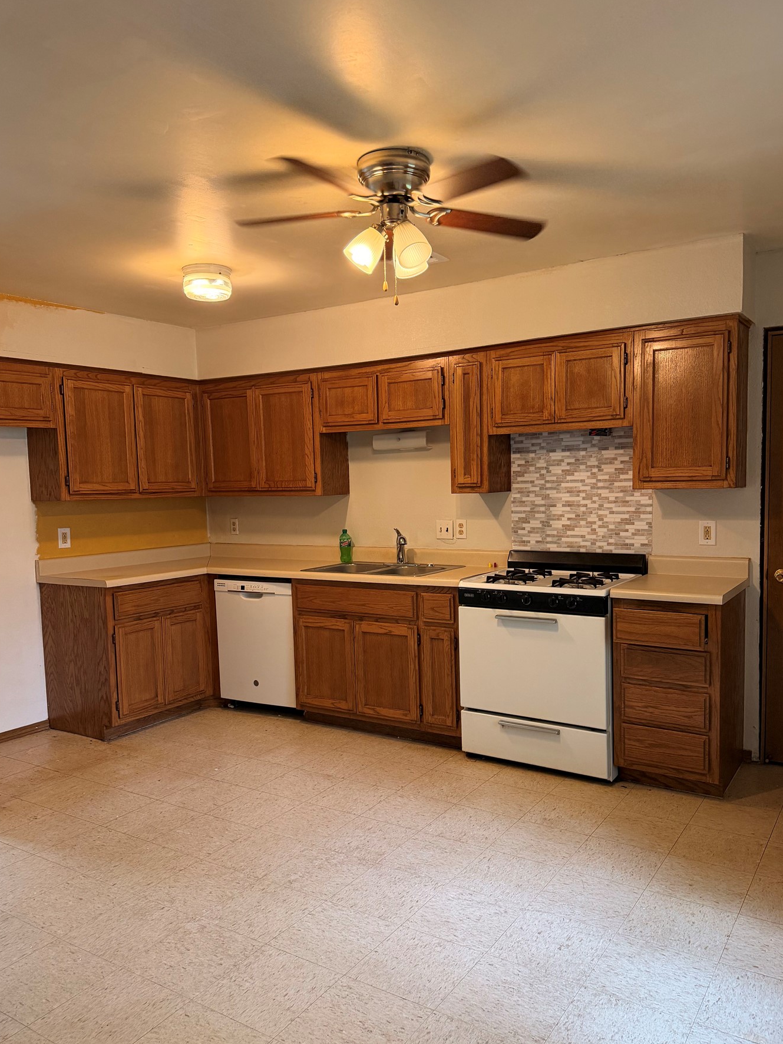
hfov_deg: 53.0
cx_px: 407
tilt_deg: -6.7
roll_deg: +1.3
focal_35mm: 26
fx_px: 784
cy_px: 551
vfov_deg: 67.3
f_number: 1.78
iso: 320
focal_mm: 6.76
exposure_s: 1/120
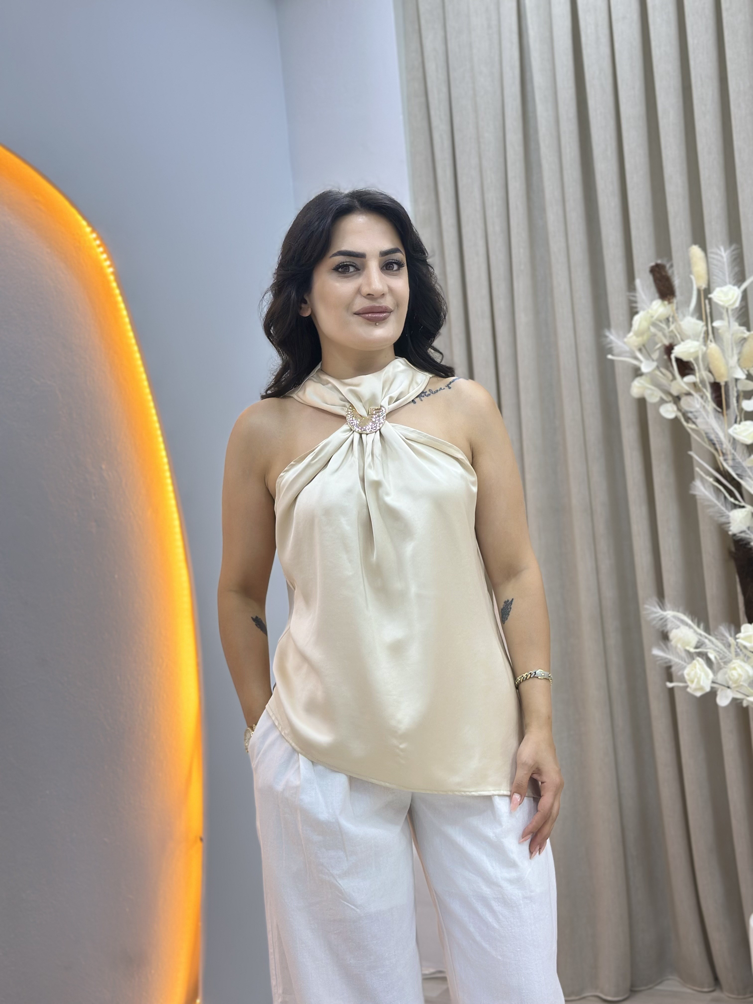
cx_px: 376
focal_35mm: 48
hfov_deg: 30.3
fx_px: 1392
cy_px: 502
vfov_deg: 39.7
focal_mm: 6.86
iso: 64
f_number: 1.78
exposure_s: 1/164
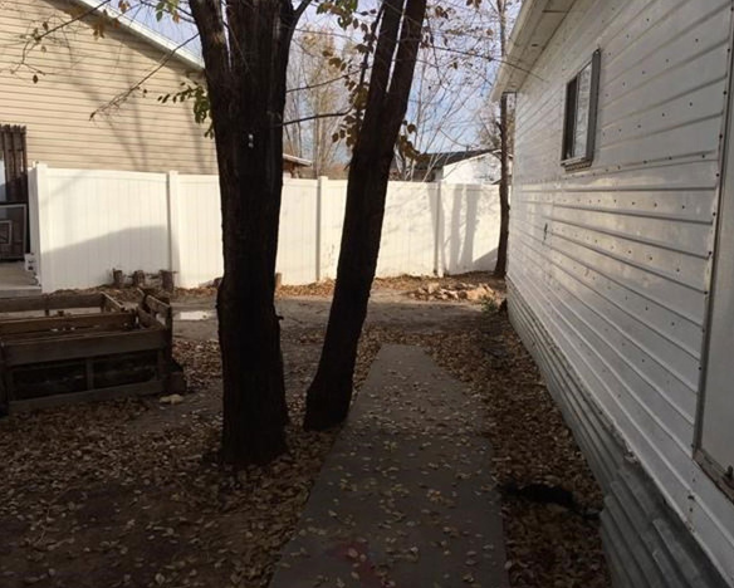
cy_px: 290
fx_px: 674
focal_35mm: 31
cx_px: 381
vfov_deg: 47.2
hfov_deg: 57.1
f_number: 2.2
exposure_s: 1/1350
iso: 25
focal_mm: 4.15
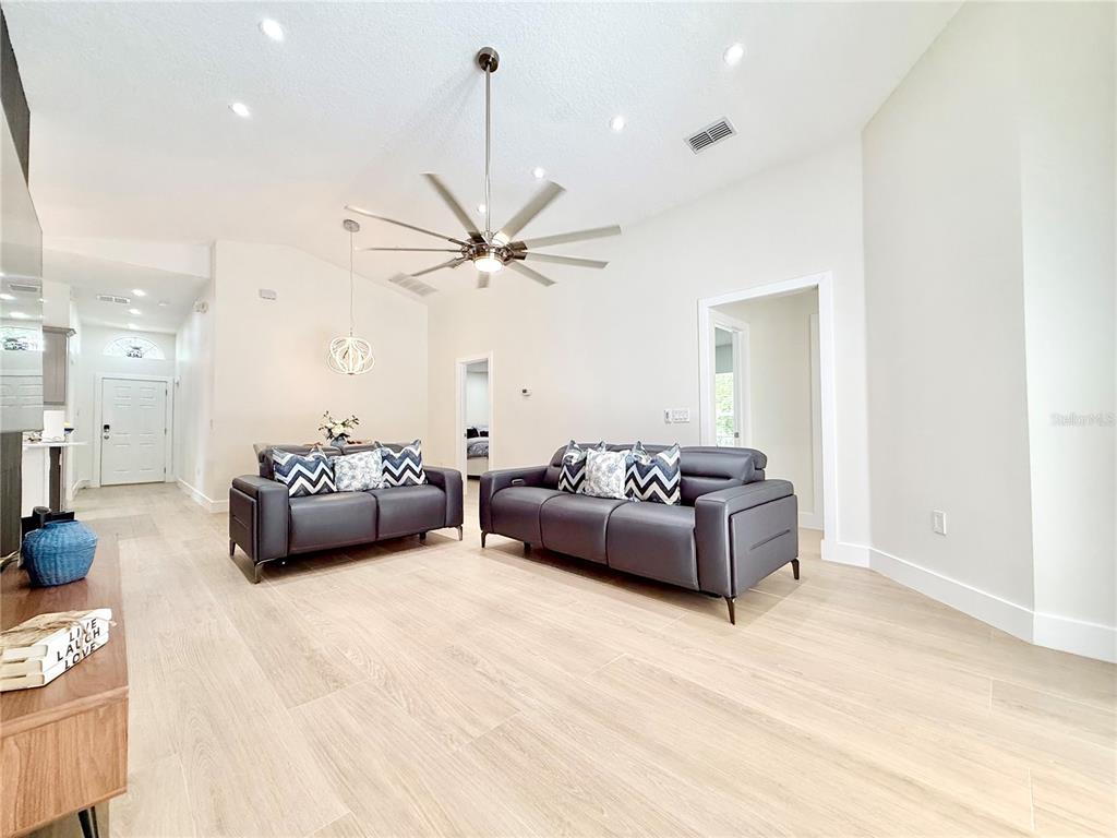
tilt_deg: +1.7
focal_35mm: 14
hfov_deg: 102.1
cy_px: 419
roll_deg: +0.6
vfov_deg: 85.7
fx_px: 452
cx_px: 558
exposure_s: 1/120
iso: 160
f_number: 2.2
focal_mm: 2.22
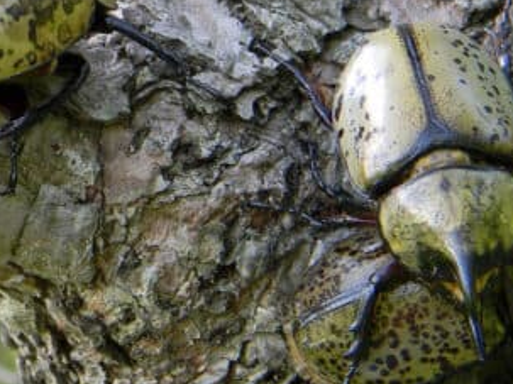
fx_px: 2518
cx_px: 78
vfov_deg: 8.7
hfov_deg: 11.6
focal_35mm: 170
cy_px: 76
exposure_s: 1/30
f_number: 4.3
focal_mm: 12.2
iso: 84
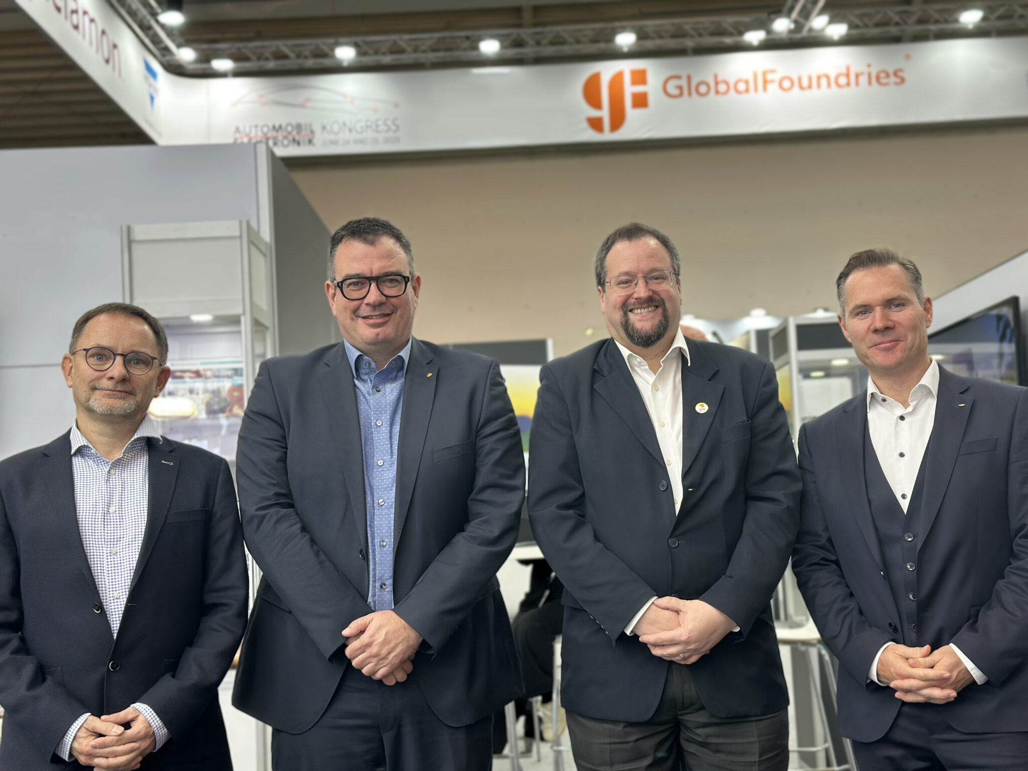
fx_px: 1425
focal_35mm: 48
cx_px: 514
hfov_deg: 39.7
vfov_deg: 30.3
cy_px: 386
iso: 80
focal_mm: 6.86
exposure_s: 1/100
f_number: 1.78
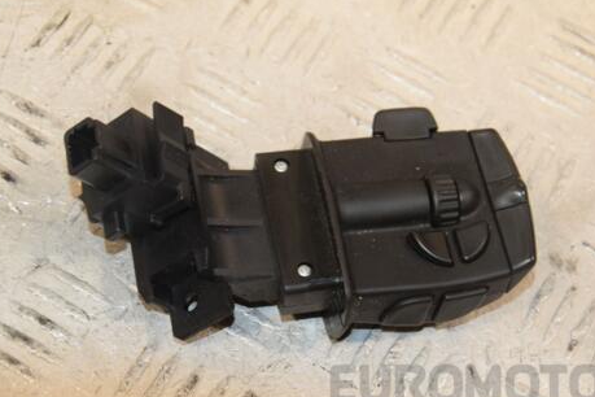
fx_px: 1686
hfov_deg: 20.0
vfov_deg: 13.4
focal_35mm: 102
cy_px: 211
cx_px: 306
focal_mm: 52
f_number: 6.3
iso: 1600
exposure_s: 1/200
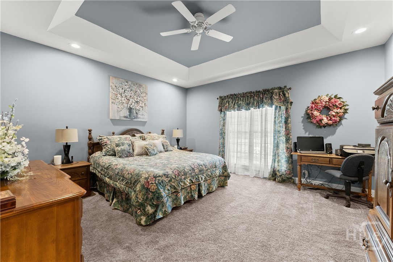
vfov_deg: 81.2
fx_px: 153
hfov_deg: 104.2
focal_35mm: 14
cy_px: 131
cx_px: 196
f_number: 7.1
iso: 800
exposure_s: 1/3
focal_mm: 14
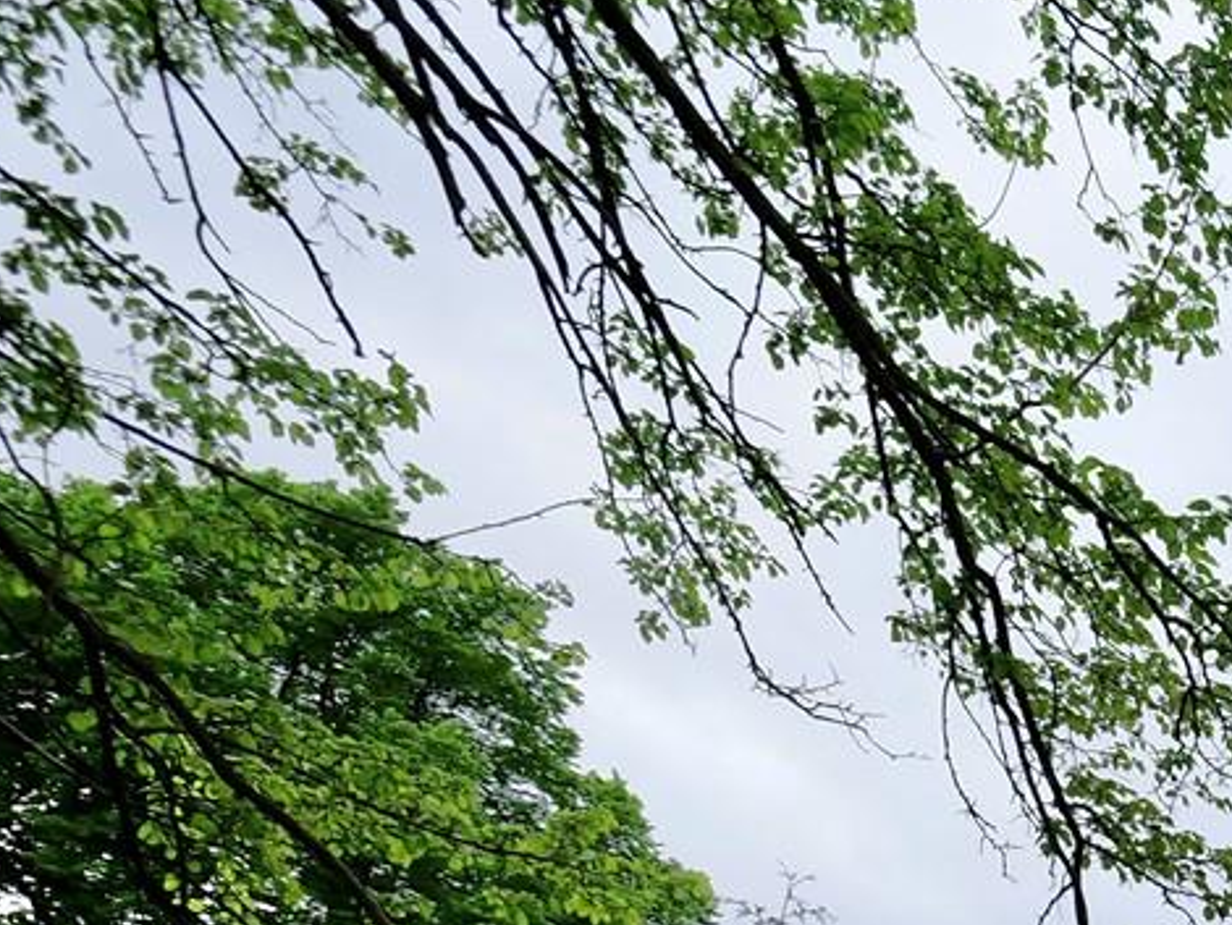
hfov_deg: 20.0
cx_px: 2347
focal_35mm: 61
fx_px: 2172
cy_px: 1868
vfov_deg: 17.2
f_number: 2.8
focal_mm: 7
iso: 200
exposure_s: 1/320
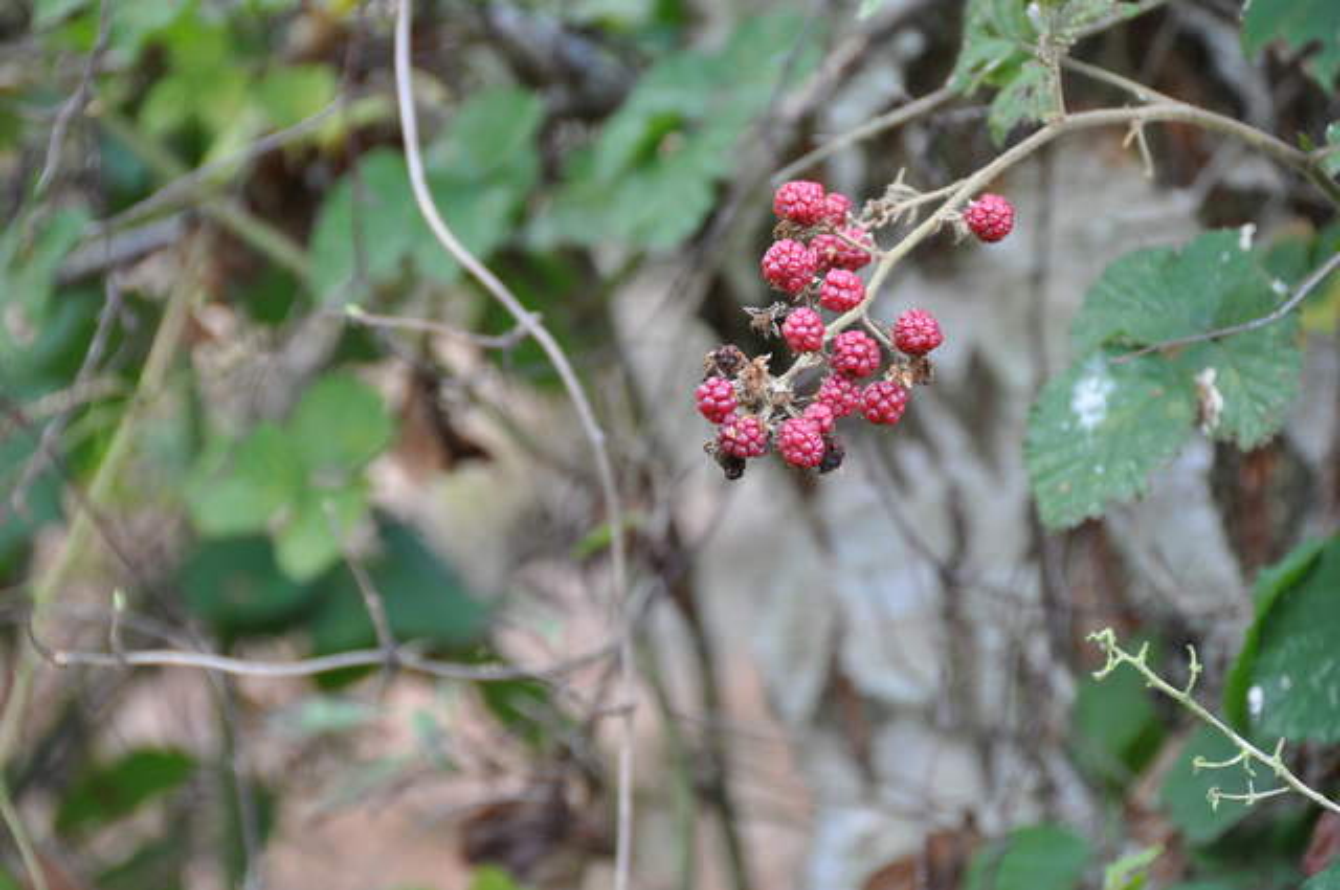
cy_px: 445
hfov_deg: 6.9
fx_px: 11152
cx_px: 670
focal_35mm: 300
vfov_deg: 4.6
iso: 200
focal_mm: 200
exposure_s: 1/25
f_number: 5.6
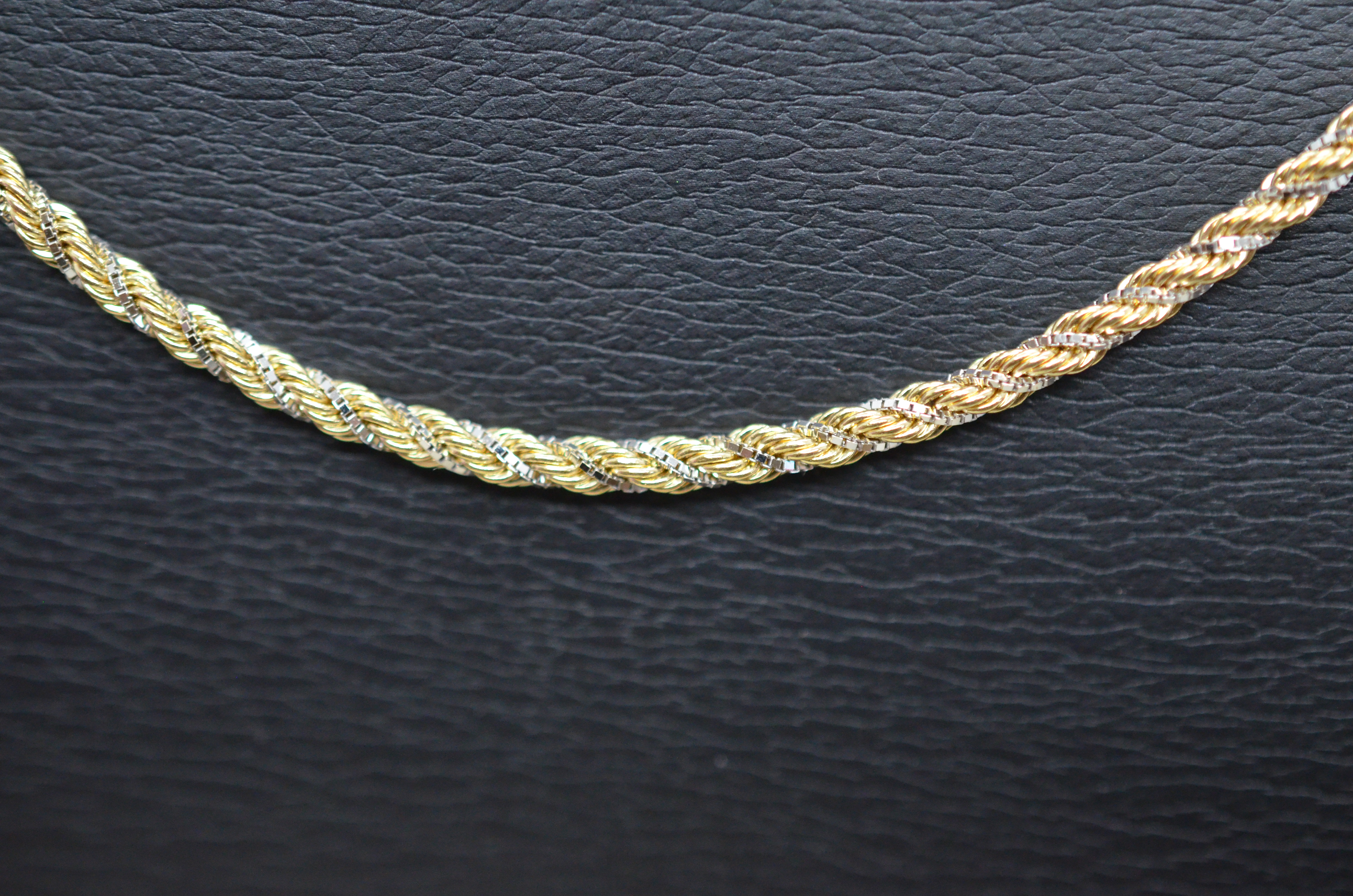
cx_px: 676
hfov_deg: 33.5
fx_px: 2250
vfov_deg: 22.5
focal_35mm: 60
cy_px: 448
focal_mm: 40
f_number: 4
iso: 2500
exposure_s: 1/1000
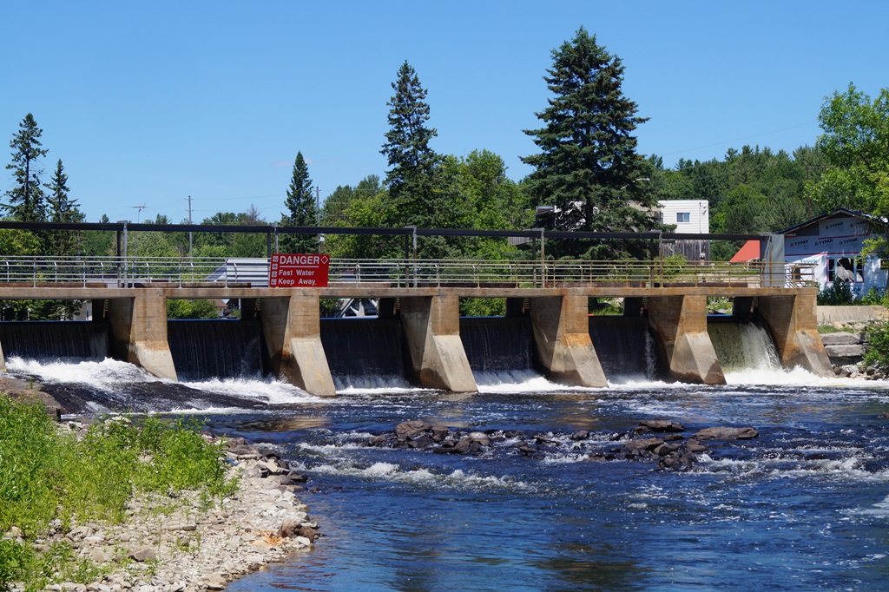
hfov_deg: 24.6
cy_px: 296
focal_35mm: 82
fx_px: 2037
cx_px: 444
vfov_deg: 16.5
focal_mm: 55
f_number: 10
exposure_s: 1/160
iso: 100
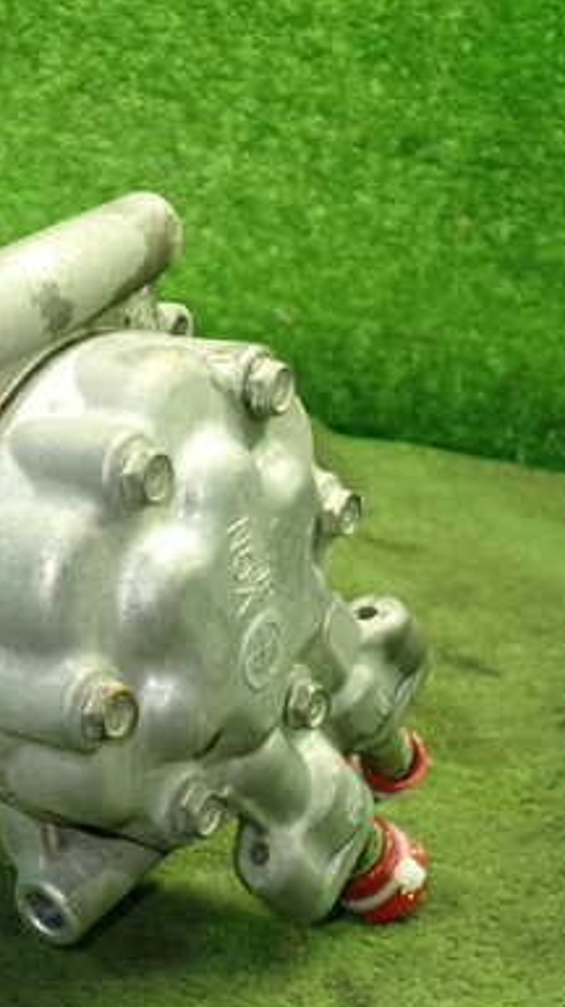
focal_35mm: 51
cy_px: 583
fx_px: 1361
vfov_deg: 40.5
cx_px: -34
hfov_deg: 22.3
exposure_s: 1/30
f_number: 2.3
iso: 250
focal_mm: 5.4
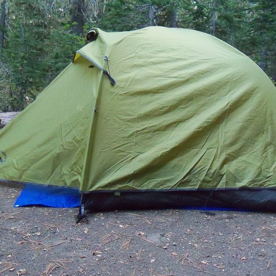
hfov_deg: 40.0
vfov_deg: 40.0
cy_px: 138
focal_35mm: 42
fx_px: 379
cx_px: 151
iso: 1250
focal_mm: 6.2
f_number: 3.5
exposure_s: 1/40
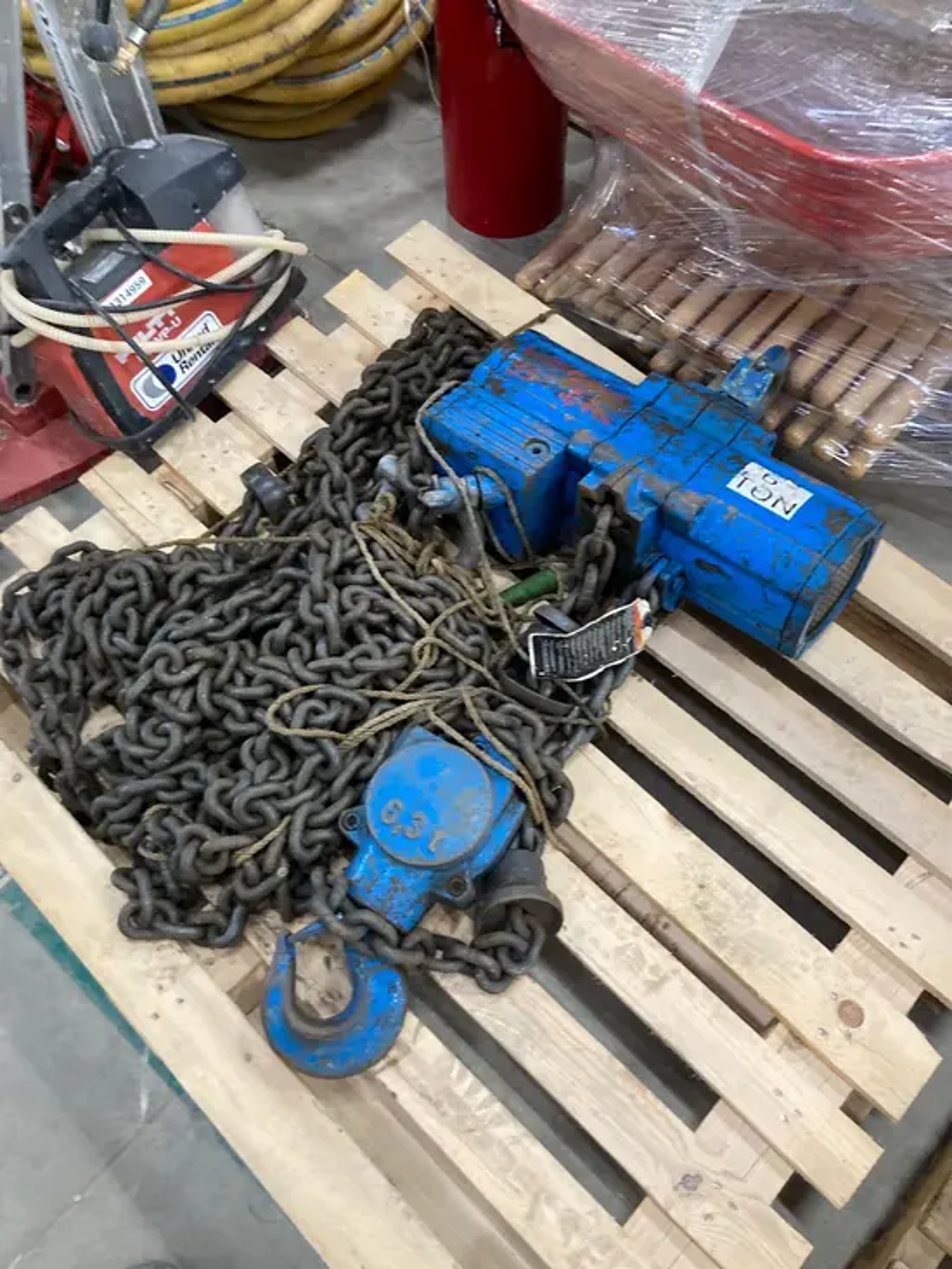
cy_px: 634
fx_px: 1026
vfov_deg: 63.4
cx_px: 476
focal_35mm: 28
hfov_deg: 49.8
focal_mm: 3.99
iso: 200
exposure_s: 1/60
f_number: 1.8
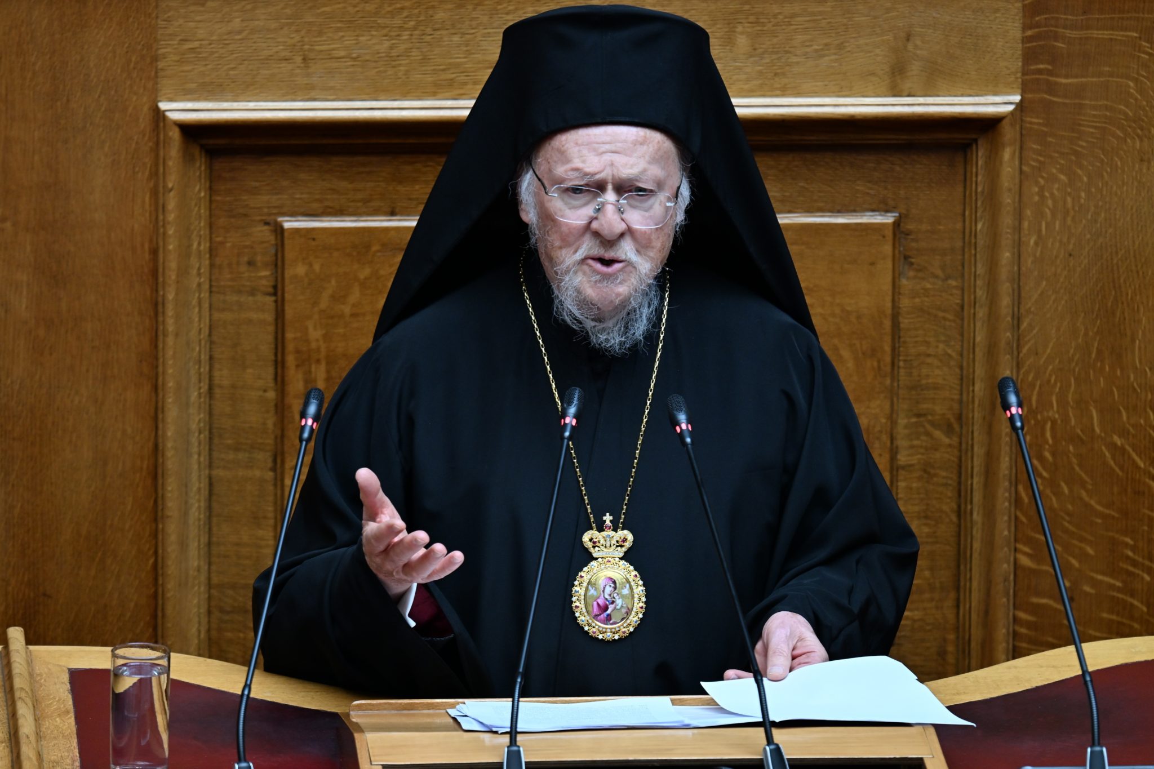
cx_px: 577
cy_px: 384
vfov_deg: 2.9
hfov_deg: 4.4
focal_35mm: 470
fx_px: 15064
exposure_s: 1/250
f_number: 6
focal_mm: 470
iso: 1250
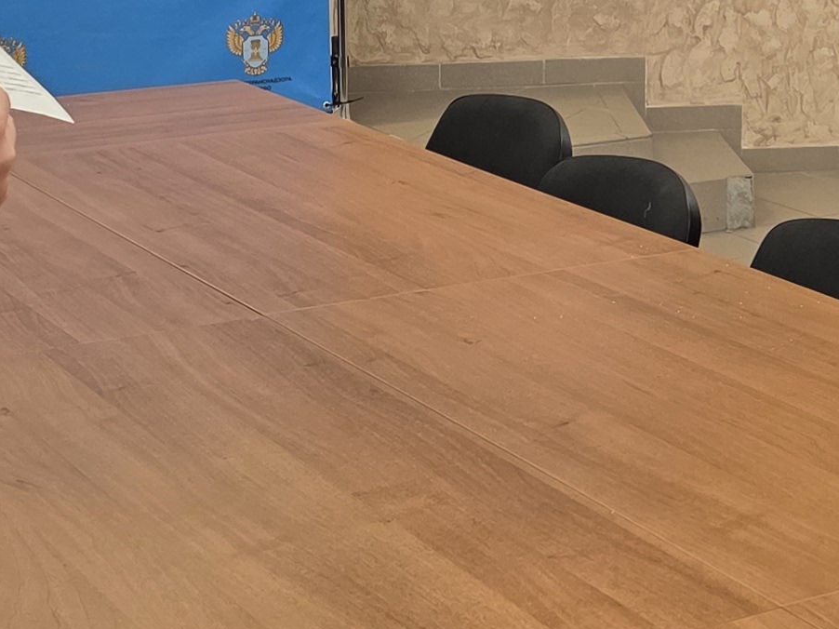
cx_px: 1010
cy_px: -138
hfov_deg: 18.3
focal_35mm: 102
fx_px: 2472
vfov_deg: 14.0
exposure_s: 1/100
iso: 160
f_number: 1.7
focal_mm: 6.25
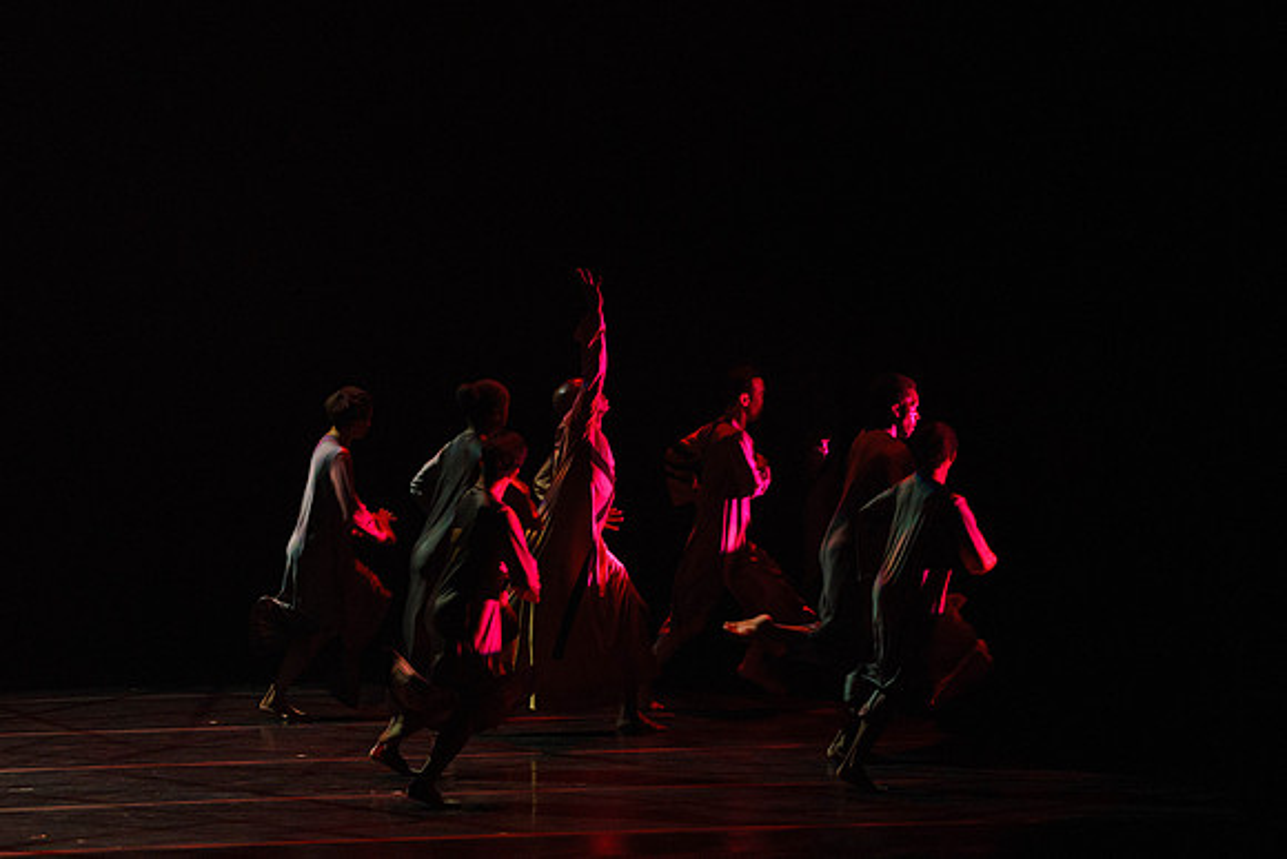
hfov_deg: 8.7
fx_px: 8468
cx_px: 497
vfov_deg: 5.8
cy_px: 374
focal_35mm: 237
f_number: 5.6
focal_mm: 189
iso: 6400
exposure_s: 1/250
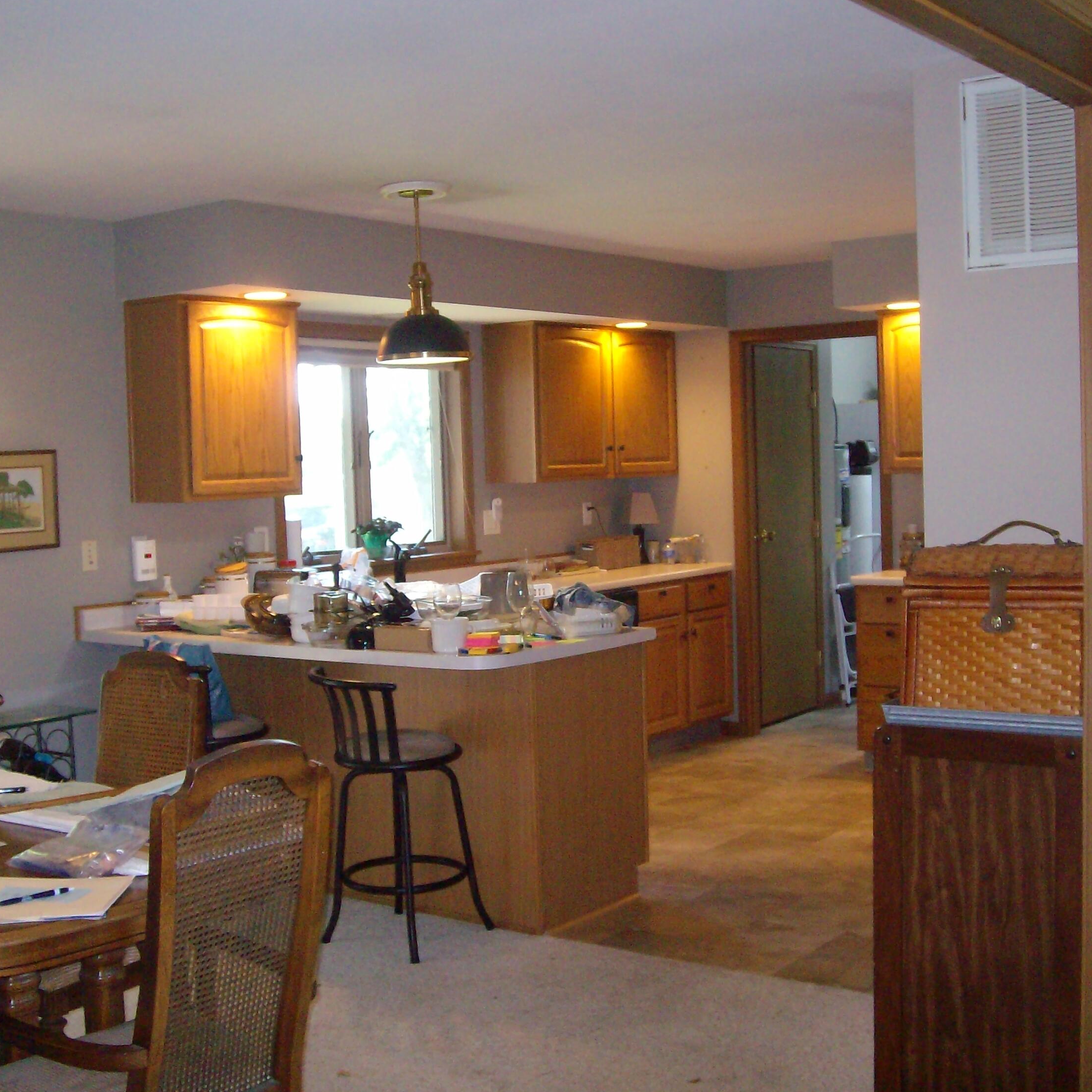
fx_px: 1499
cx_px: 541
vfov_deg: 40.0
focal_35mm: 42
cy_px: 545
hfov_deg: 40.0
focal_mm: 5.8
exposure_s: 1/40
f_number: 2.8
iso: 320
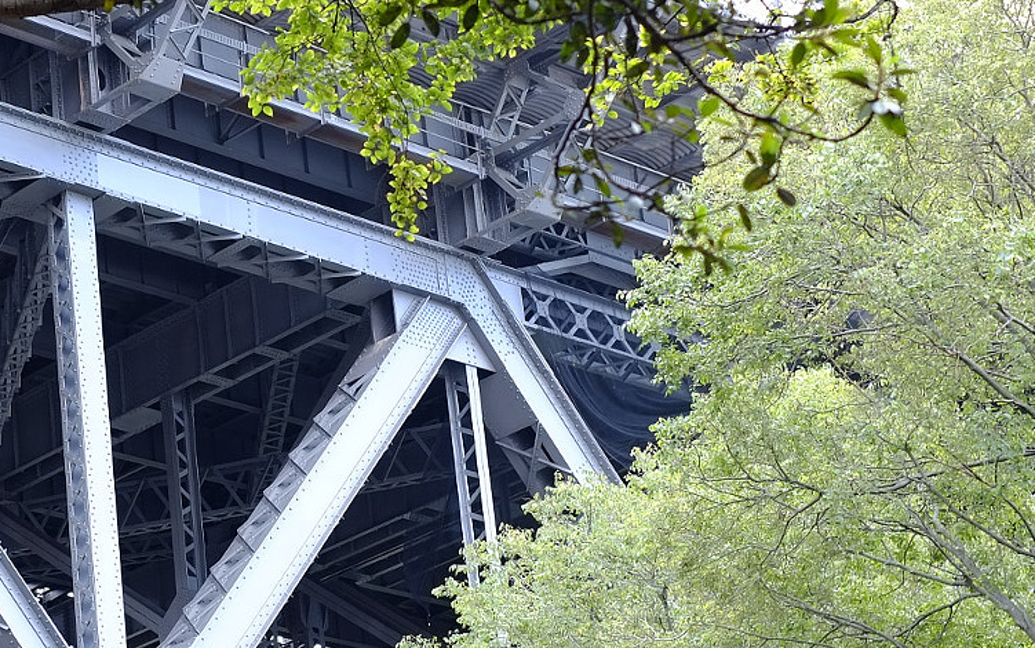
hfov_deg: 17.9
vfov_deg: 11.4
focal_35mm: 115
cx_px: 147
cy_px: 436
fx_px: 3245
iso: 200
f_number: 3.2
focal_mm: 35
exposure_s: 1/140
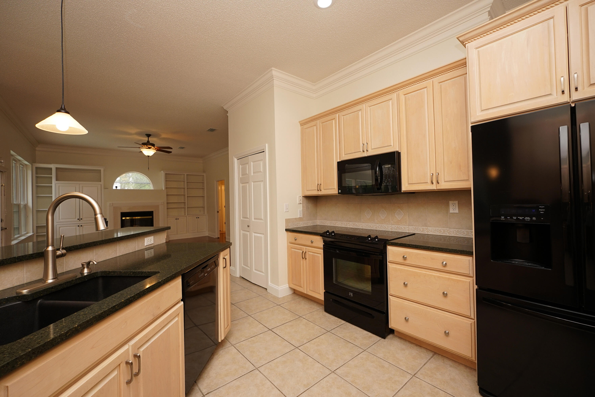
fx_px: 248
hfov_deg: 100.4
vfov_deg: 77.3
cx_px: 298
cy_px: 198
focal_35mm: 15
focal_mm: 10
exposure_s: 1/60
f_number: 4
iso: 200
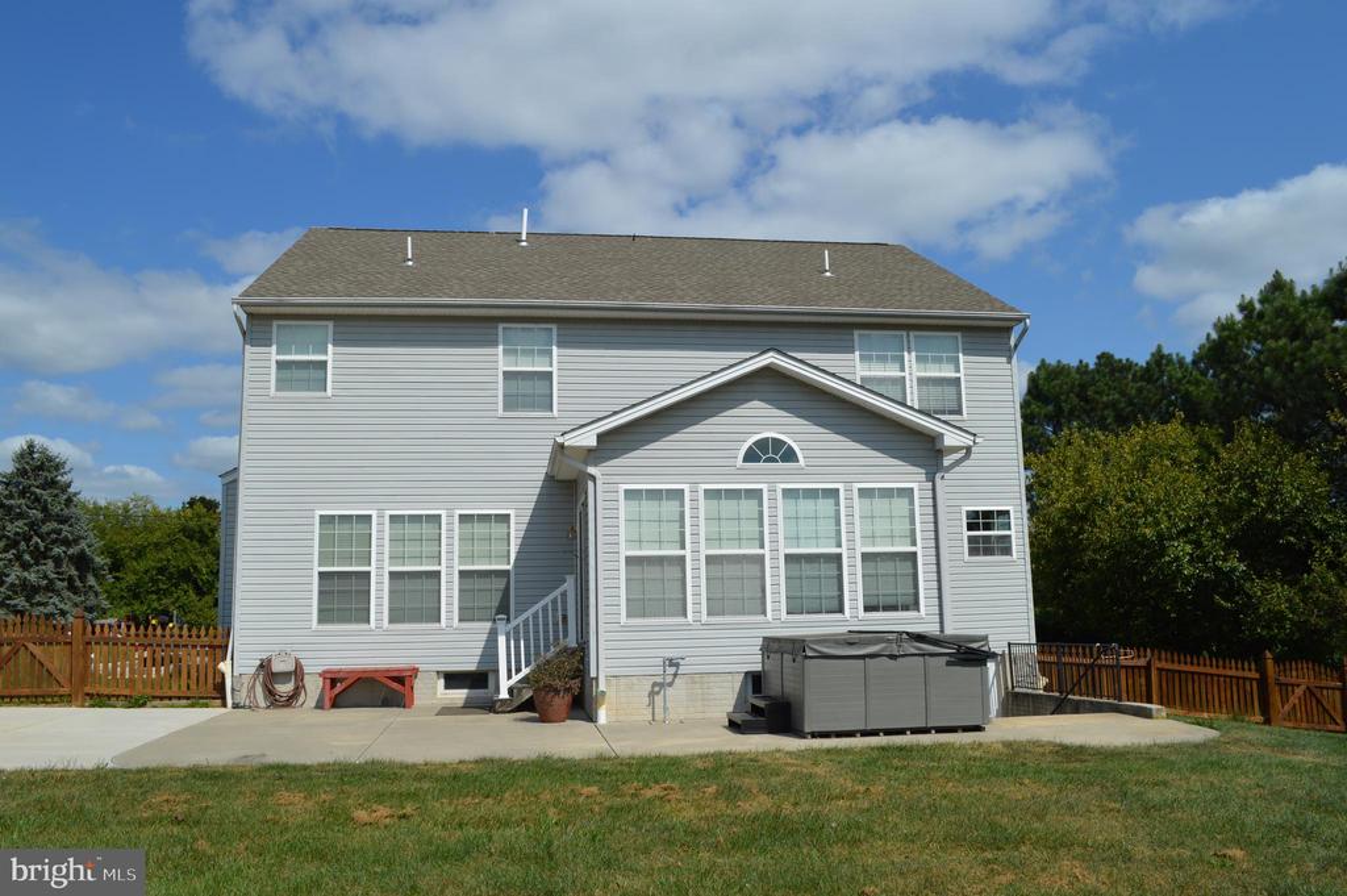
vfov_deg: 47.9
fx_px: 1009
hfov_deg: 67.4
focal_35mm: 27
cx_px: 674
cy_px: 448
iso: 100
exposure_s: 1/400
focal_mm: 18
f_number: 10
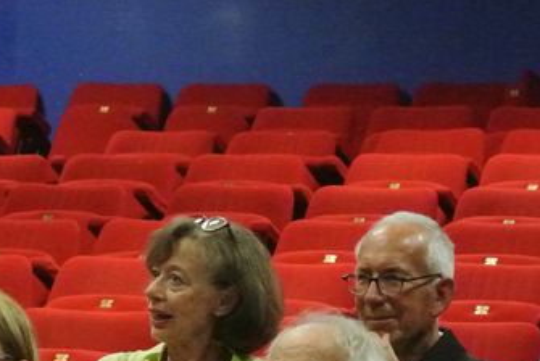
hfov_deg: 8.3
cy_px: 391
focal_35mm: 246
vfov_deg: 5.6
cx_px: 103
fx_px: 3693
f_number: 6.3
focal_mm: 38.5
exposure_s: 1/100
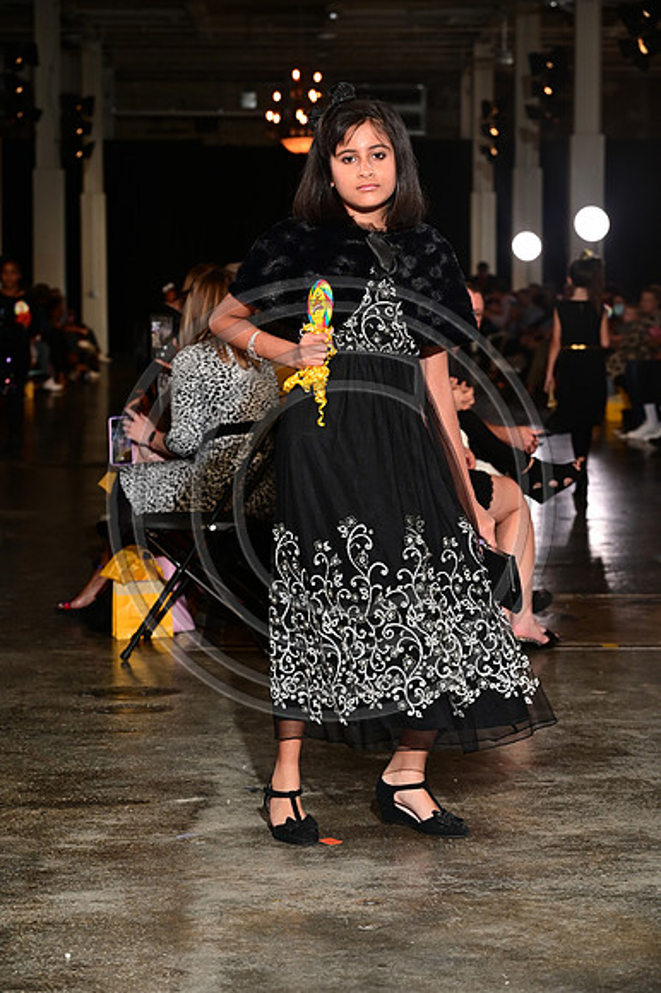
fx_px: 2537
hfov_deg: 14.8
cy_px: 496
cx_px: 330
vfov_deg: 22.2
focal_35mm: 92
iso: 1000
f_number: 6.3
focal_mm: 92
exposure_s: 1/125
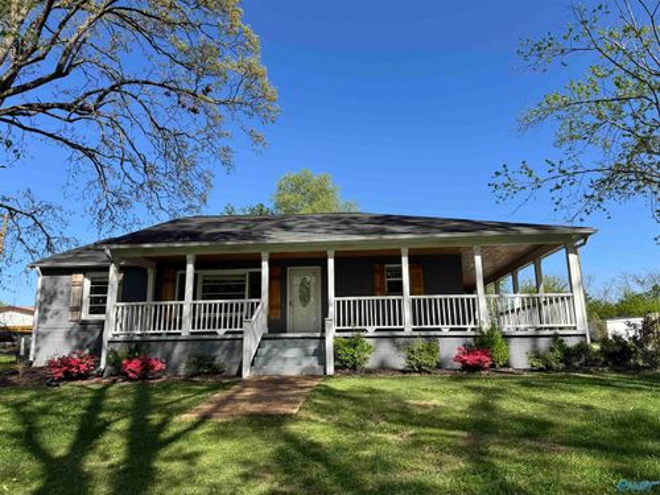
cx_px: 330
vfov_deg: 56.8
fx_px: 458
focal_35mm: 24
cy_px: 248
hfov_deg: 71.6
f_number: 1.78
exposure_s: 1/3096
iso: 80
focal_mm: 6.76
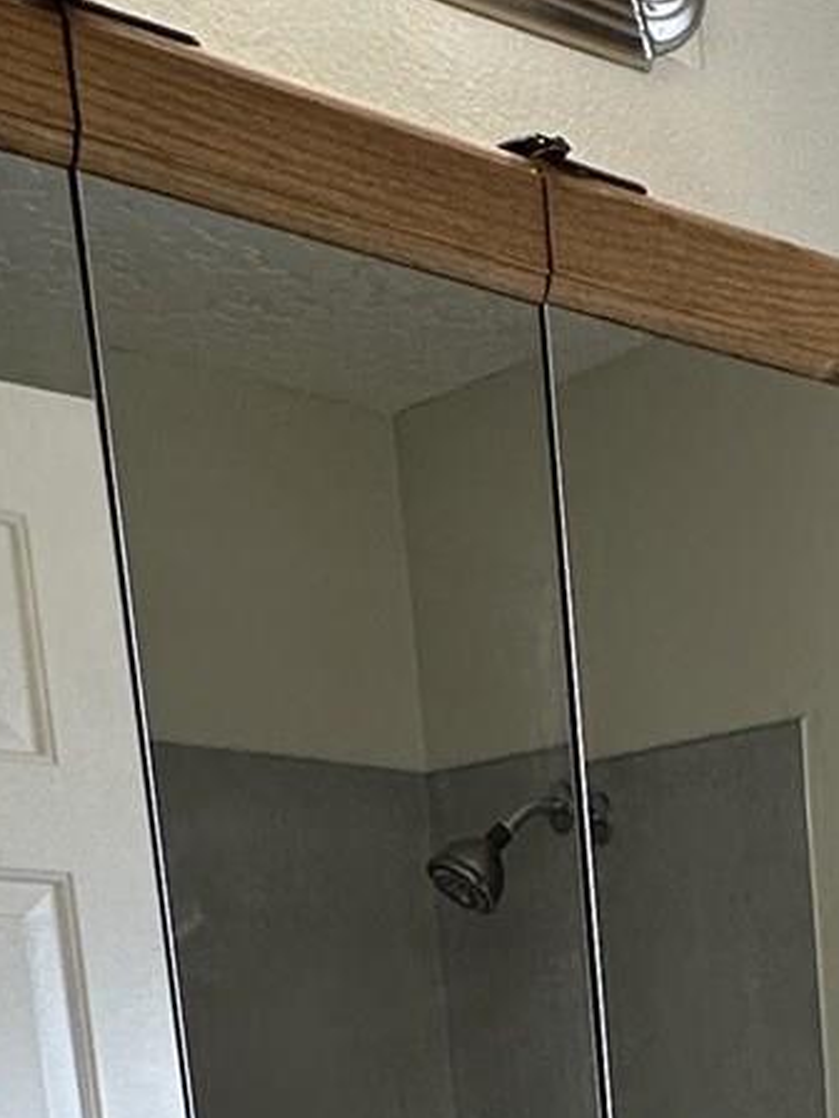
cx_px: 1408
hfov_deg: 17.4
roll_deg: +0.0
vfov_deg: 21.5
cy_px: 1787
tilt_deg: -15.9
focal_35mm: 72
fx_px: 2327
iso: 40
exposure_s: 1/172
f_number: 2.2
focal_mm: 2.22
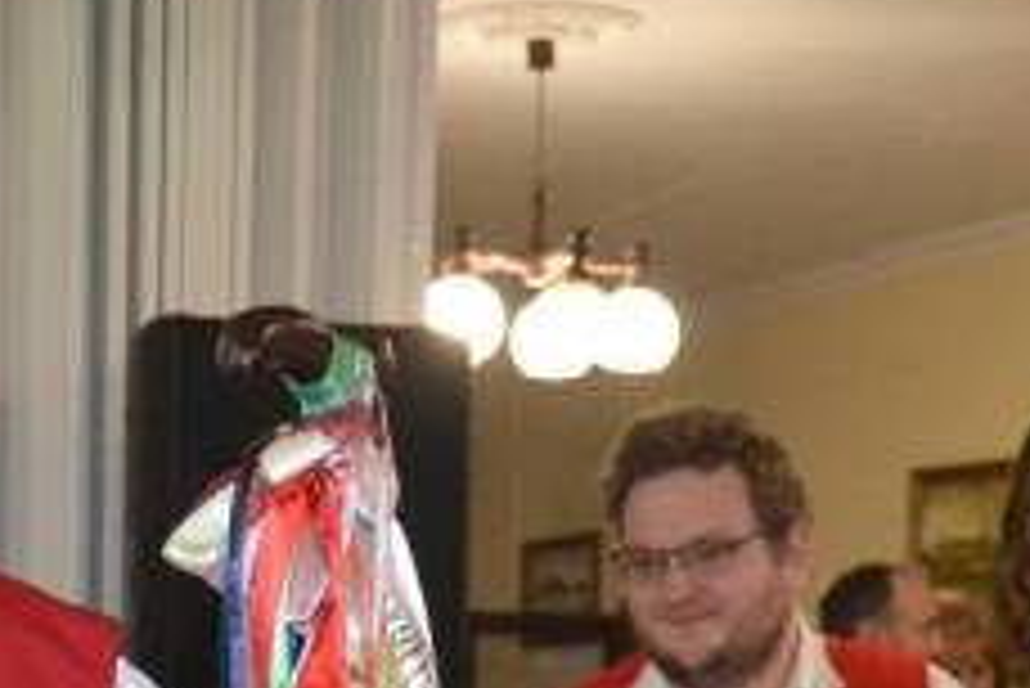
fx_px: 3743
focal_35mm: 131
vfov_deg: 10.1
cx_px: 274
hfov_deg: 15.6
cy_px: 1059
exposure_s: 1/60
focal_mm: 25
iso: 3200
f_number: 4
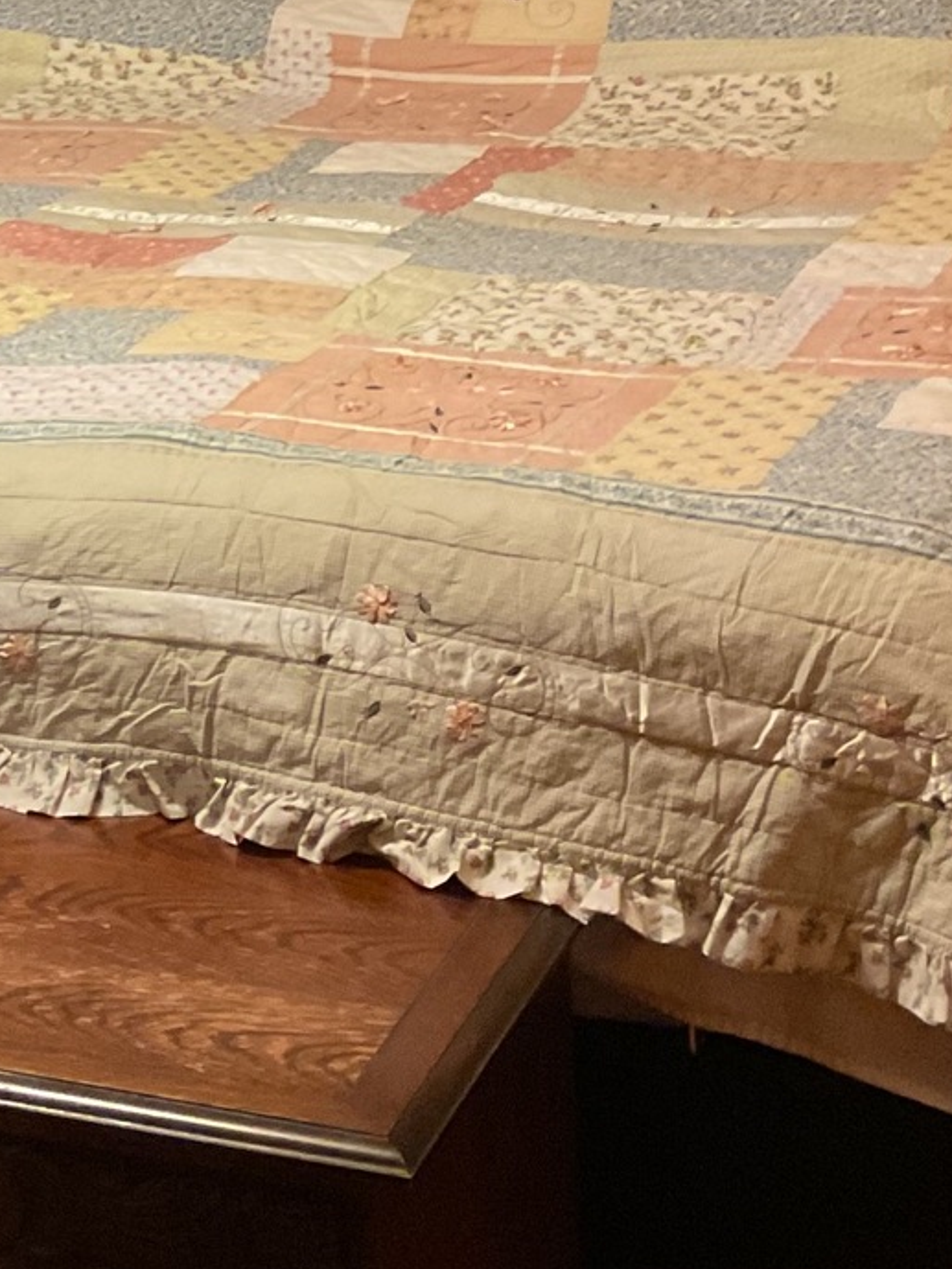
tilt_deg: -7.5
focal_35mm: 97
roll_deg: +2.1
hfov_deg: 14.9
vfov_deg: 19.4
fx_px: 3556
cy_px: -111
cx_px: -42
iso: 200
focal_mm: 3
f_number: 1.8
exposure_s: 1/40
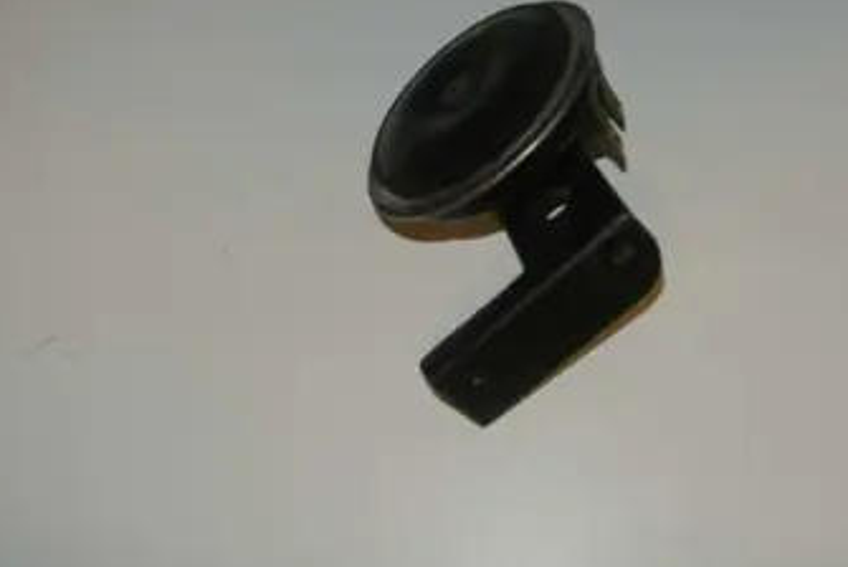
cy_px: 243
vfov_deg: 29.9
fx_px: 1061
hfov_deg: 43.2
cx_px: 529
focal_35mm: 45
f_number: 3.5
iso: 200
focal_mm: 10.7
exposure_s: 1/60
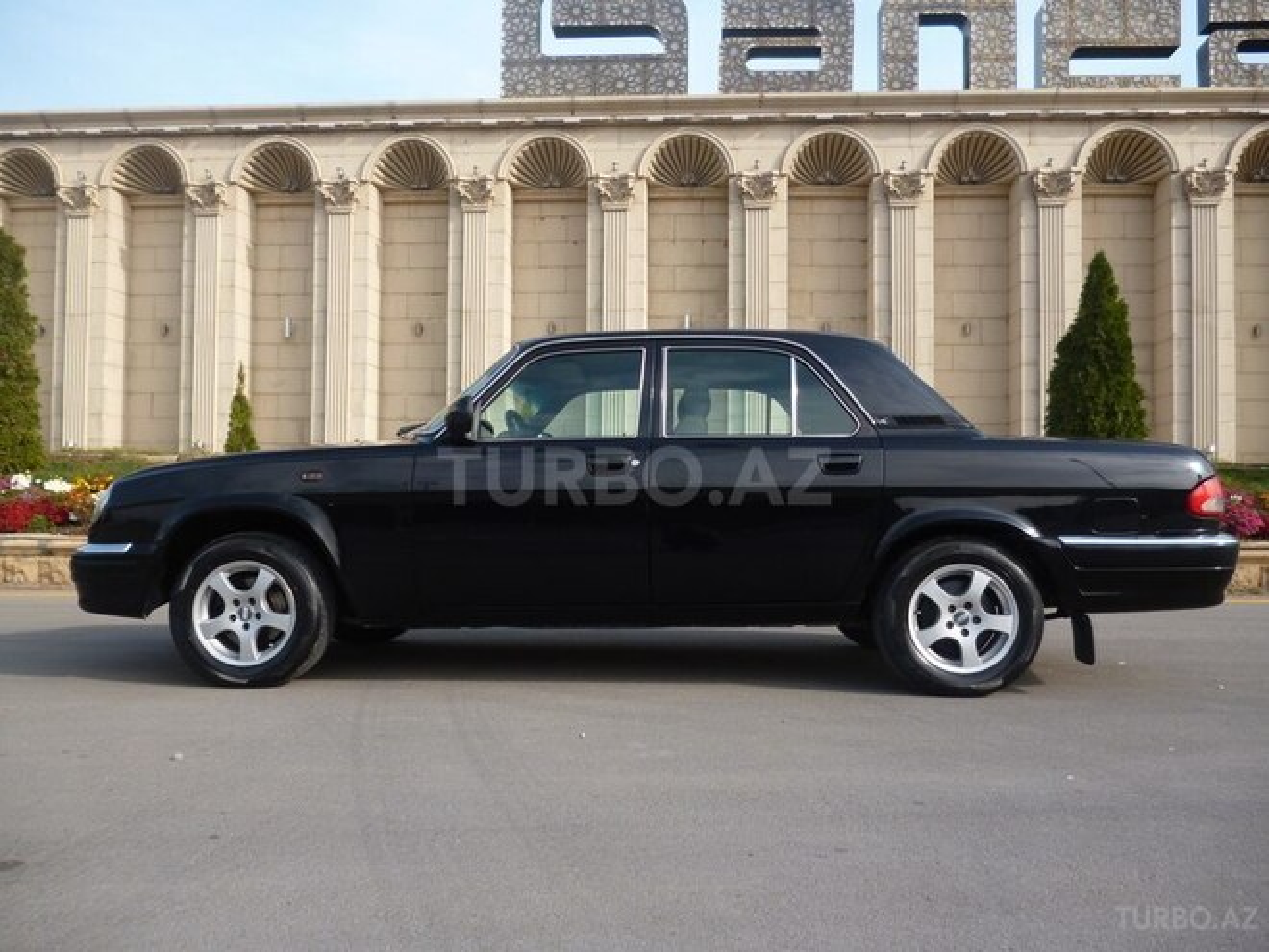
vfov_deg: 49.7
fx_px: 1026
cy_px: 476
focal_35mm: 28
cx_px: 634
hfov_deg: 63.4
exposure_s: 1/400
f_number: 3.1
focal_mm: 5
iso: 100
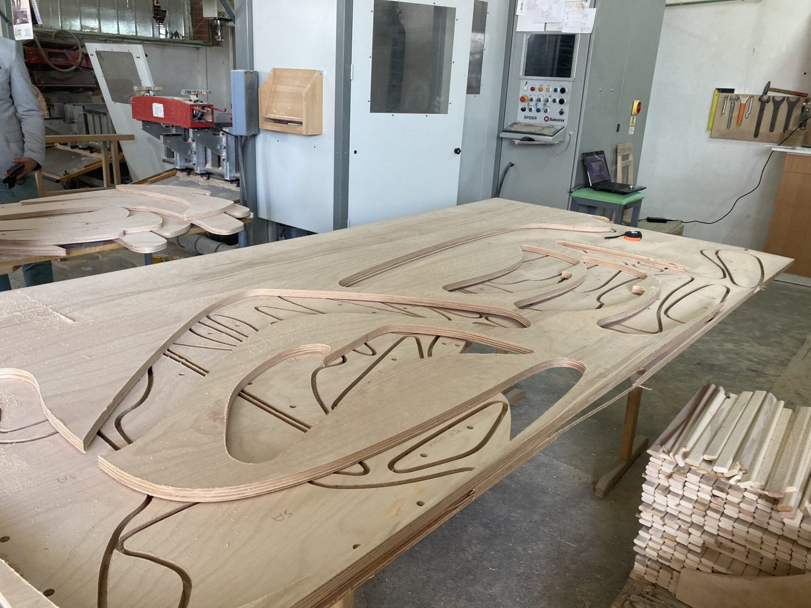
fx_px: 656
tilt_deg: -18.3
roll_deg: -3.1
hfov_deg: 63.4
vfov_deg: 49.7
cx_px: 406
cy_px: 304
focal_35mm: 28
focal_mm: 3.99
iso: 125
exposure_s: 1/60
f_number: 1.8
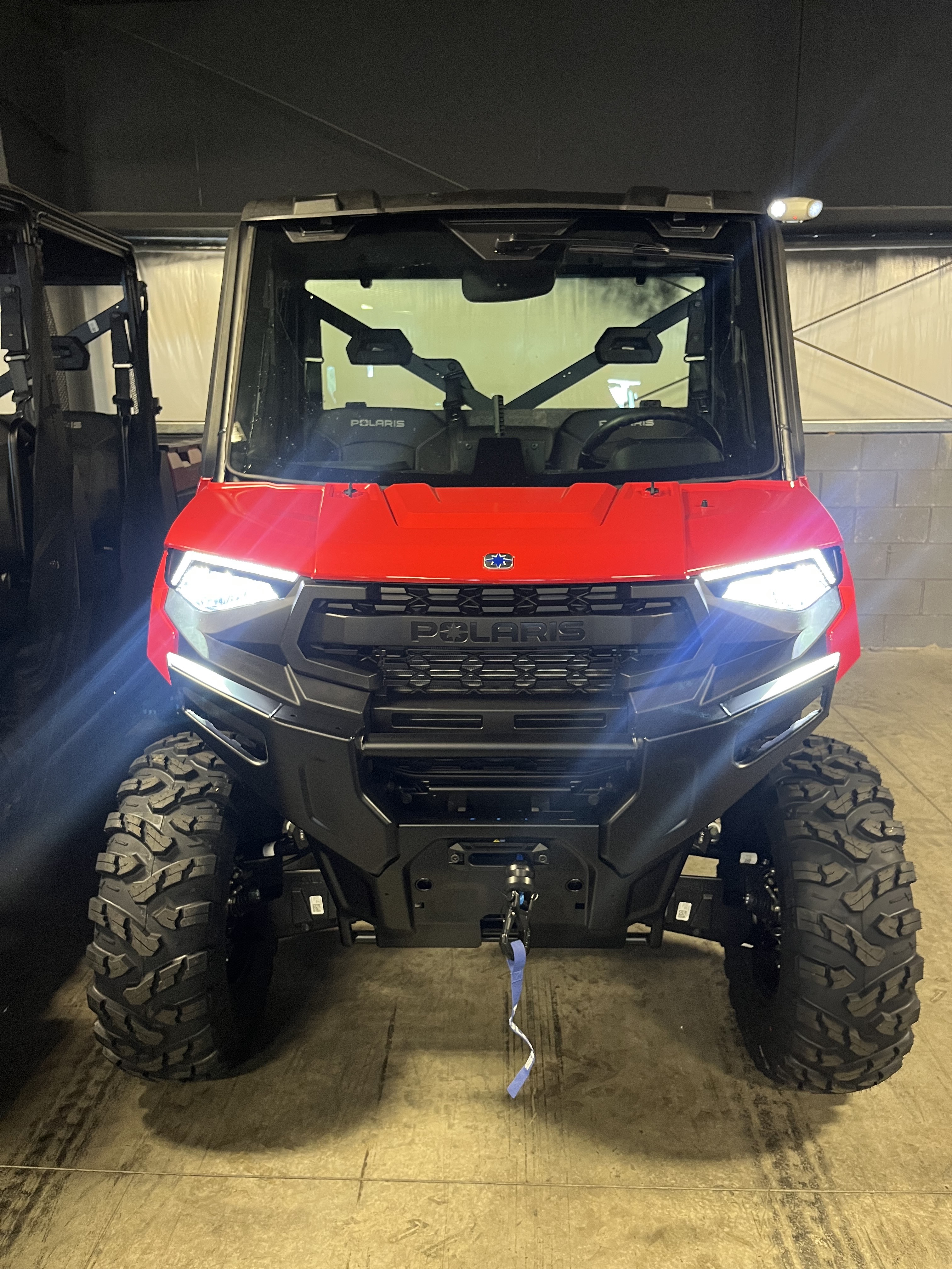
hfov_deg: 53.1
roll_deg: +0.8
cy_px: 634
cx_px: 476
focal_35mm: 26
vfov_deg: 67.3
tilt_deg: -13.5
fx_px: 953
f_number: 1.6
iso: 320
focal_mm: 5.1
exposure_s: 1/60
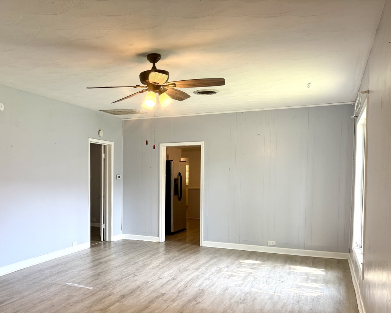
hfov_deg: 53.2
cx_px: 132
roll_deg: +0.3
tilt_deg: -3.7
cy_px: 205
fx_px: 382
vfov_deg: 44.0
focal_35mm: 33
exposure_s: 1/120
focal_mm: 6.76
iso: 100
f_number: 1.78
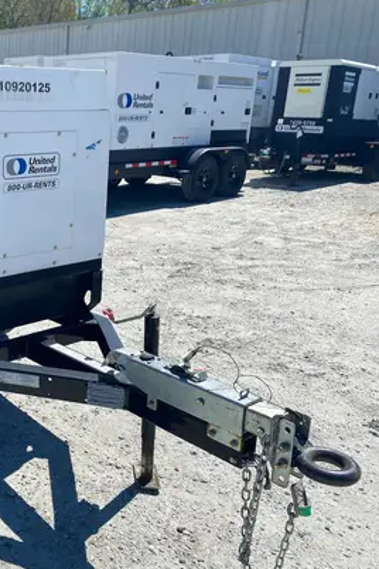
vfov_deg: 51.9
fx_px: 584
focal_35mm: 37
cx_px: -6
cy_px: 278
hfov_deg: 32.8
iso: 32
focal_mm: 4.25
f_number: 1.8
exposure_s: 1/3497
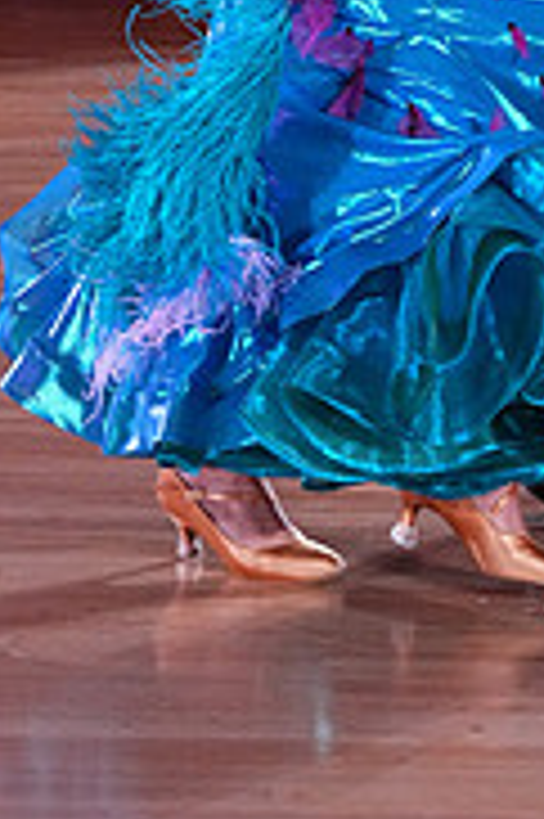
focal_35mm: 262
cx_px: 506
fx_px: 5950
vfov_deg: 7.8
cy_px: -225
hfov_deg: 5.2
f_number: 5.6
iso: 5000
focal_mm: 82
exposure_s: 1/400
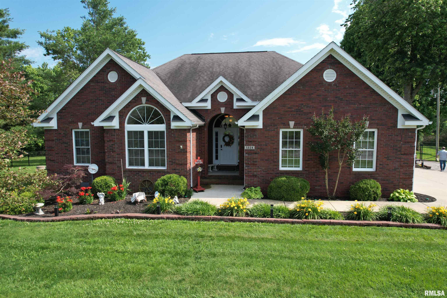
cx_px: 224
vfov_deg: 57.2
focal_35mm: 22
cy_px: 149
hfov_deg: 78.6
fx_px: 273
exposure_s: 1/1000
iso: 100
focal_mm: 8.38
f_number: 2.8
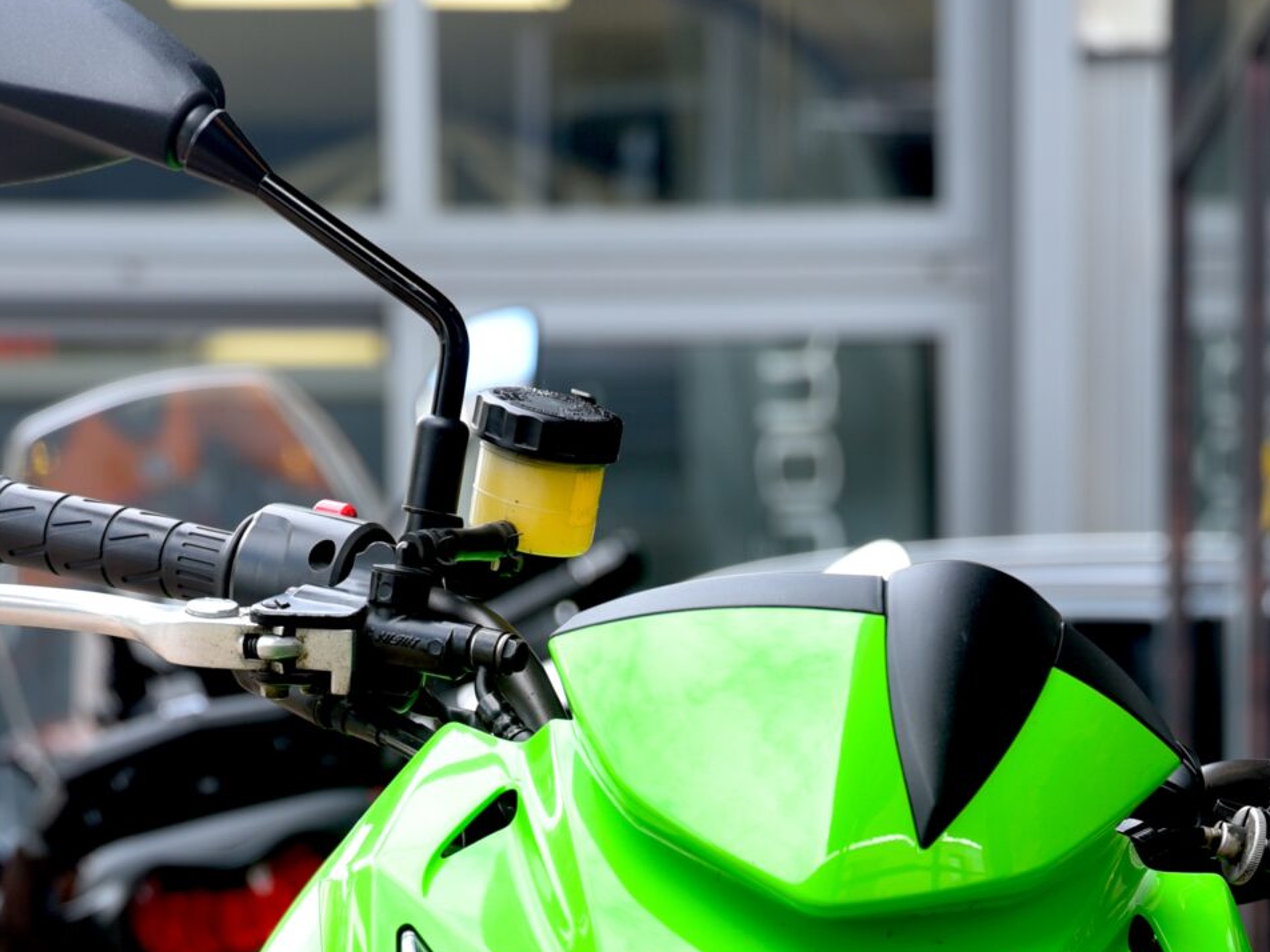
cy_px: 1692
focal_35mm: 181
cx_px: 794
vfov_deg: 7.9
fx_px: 6641
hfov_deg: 10.9
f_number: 4.5
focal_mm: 70
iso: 100
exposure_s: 1/60
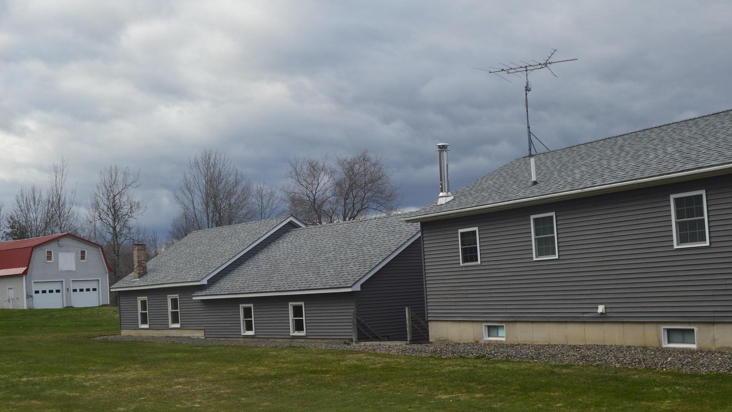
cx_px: 371
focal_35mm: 48
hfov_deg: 42.9
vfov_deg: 24.9
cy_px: 237
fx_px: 932
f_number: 10
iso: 400
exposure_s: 1/250
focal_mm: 30
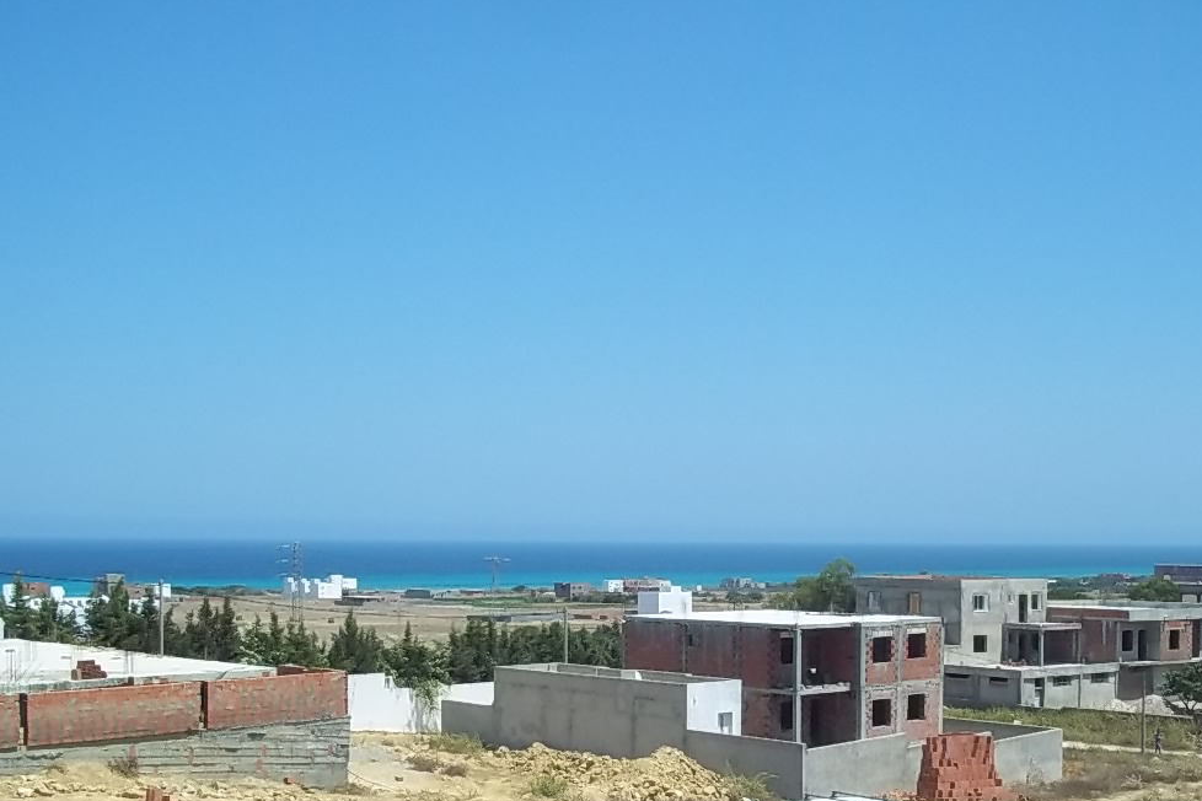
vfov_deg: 27.2
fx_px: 1636
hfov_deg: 40.3
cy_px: 582
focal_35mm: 49
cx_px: 669
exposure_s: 1/250
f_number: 8
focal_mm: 6.5
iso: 80
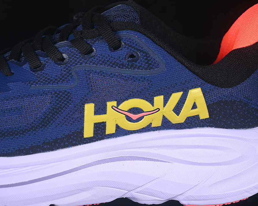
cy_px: 103
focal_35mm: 85
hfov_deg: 22.5
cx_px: 119
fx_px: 649
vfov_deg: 18.1
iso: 160
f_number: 6.3
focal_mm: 50
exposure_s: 1/60
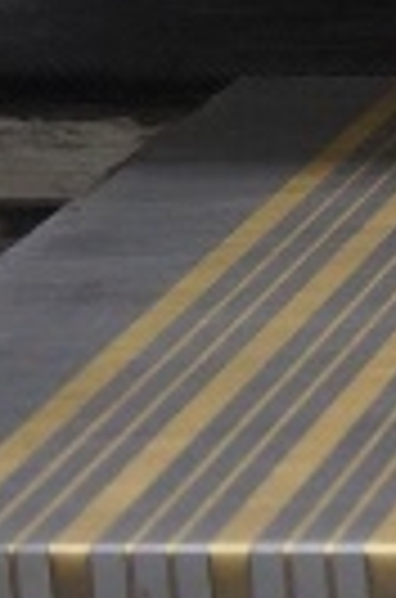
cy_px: -97
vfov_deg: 10.3
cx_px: 1598
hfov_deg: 5.9
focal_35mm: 197
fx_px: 3265
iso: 1000
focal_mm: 17
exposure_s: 1/160
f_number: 4
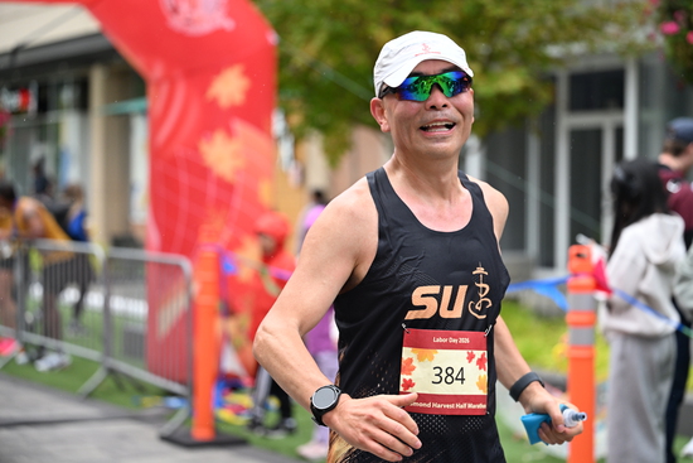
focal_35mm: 81
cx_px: 346
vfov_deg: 16.9
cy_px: 232
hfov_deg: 25.1
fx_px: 1560
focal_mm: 81
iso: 1250
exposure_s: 1/2000
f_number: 2.8
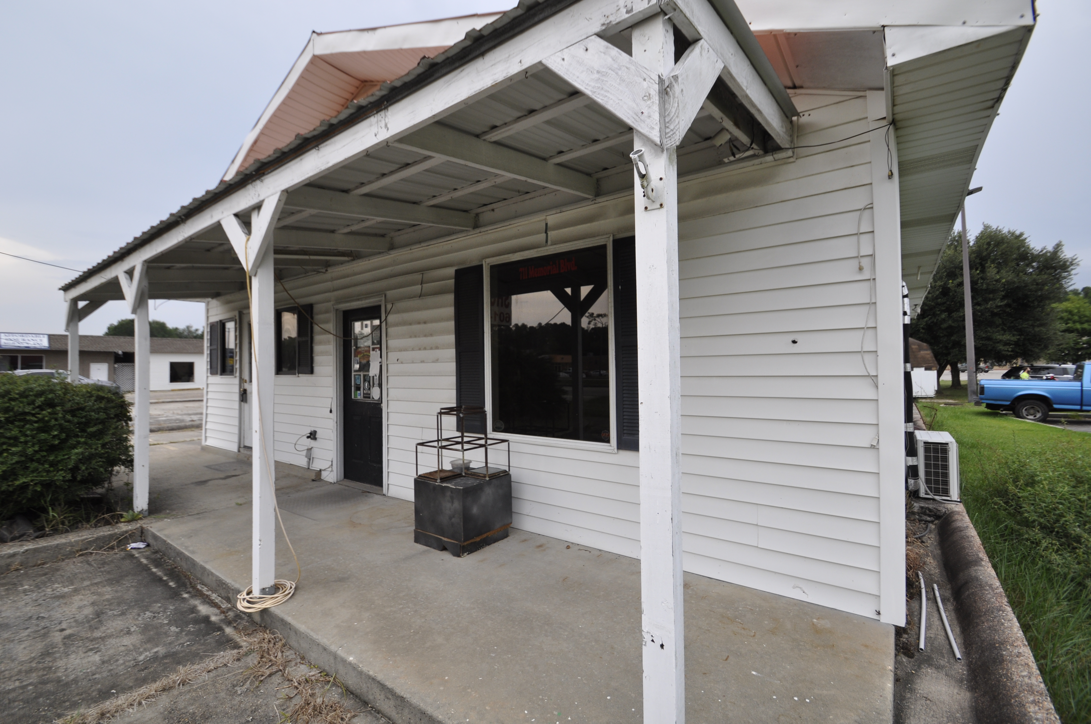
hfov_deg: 100.5
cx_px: 546
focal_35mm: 15
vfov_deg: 77.2
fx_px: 454
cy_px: 362
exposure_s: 1/125
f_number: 5.6
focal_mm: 10
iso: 320
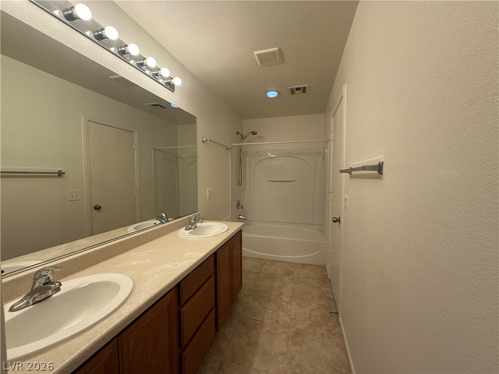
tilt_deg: -2.7
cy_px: 187
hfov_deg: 102.1
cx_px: 250
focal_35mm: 14
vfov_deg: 85.7
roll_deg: +0.4
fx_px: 202
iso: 125
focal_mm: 2.22
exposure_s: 1/120
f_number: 2.2
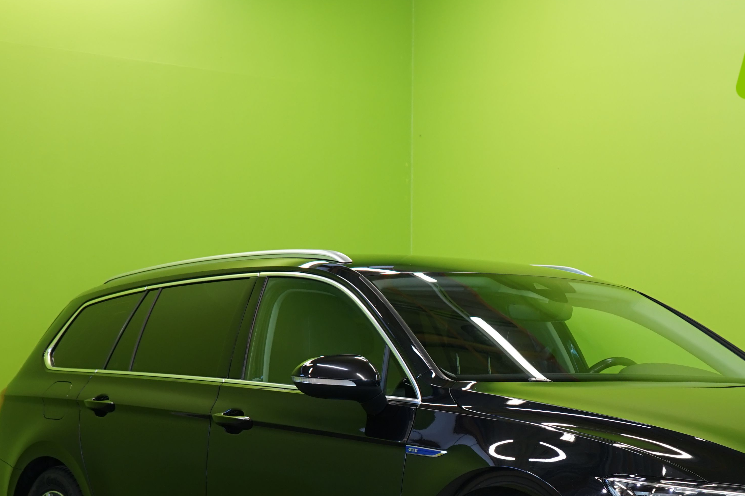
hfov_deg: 24.0
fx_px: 1738
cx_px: 546
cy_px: 428
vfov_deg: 16.1
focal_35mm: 84
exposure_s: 1/30
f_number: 5.6
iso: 400
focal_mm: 41
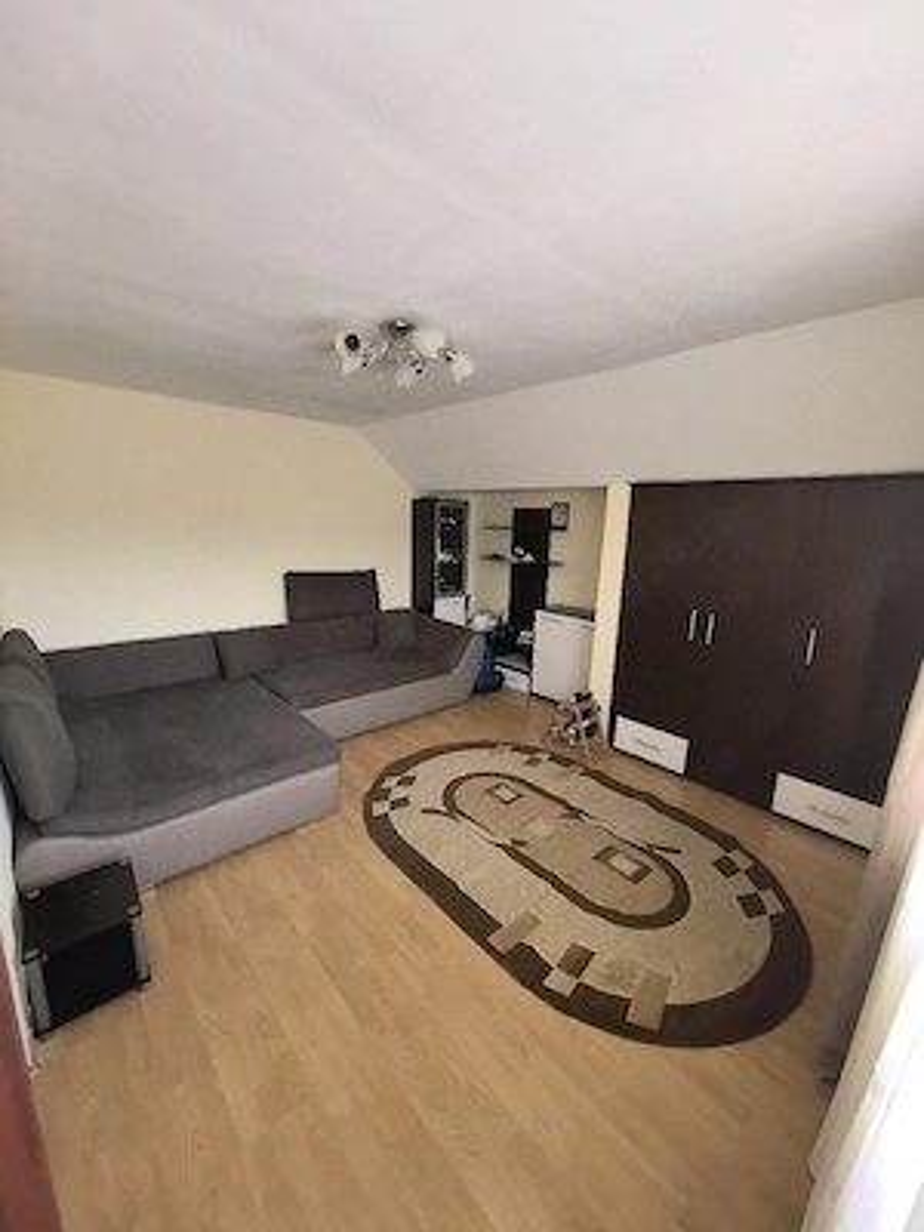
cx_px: 462
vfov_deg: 106.2
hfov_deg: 89.9
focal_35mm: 13
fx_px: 463
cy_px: 616
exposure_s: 1/33.3
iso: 320
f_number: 2.2
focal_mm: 1.95
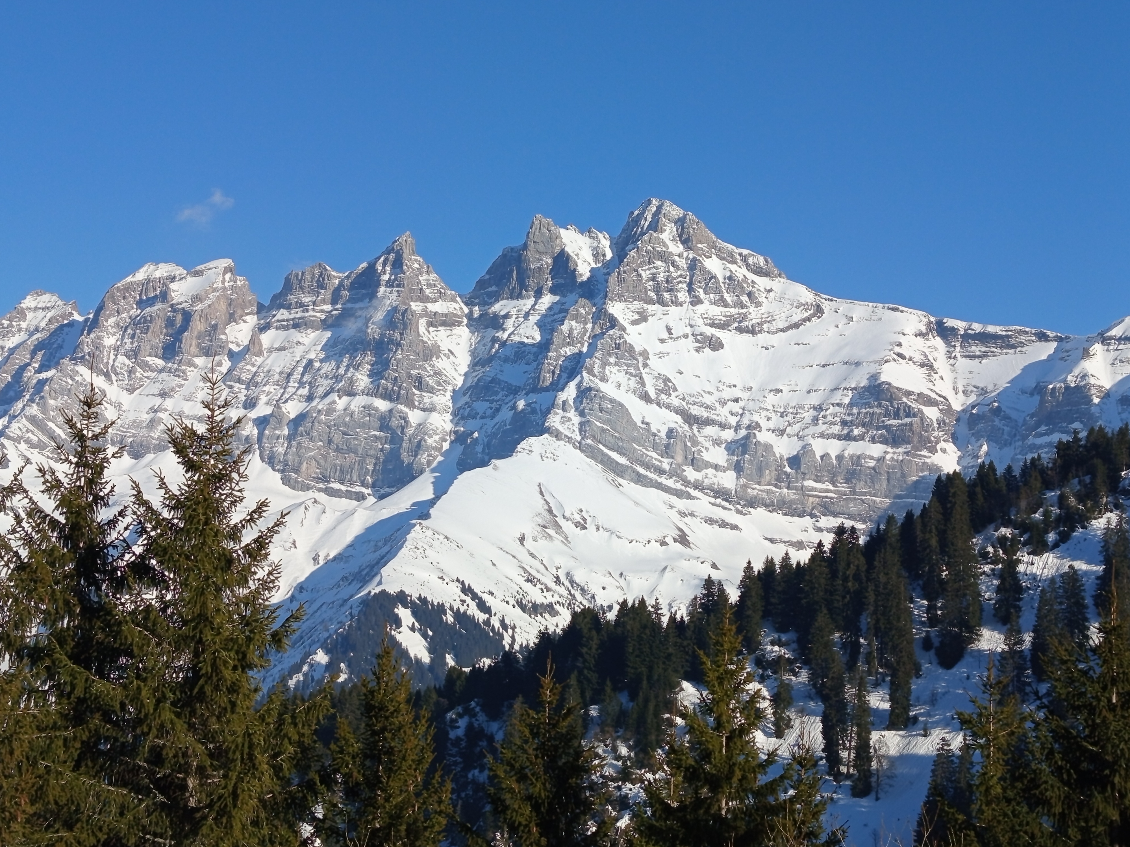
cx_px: 565
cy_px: 424
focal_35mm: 74
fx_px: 2416
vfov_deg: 19.9
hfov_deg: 26.3
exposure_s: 1/1106
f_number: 1.7
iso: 50
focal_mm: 5.24
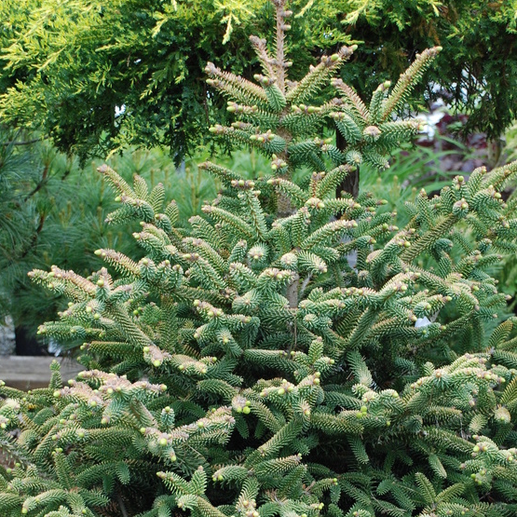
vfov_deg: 14.4
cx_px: 279
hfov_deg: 14.4
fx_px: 2045
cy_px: 366
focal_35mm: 121
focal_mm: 44
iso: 400
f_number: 4.8
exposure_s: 1/160
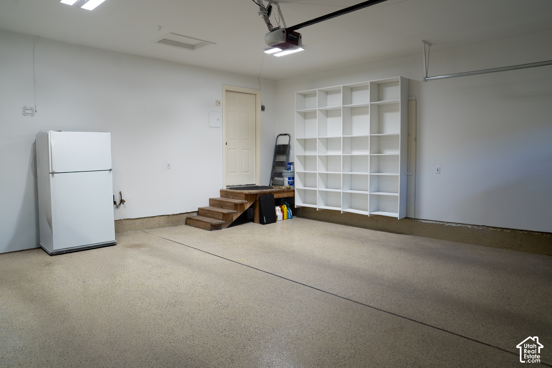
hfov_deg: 72.2
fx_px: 378
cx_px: 276
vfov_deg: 51.8
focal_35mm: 25
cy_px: 184
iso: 250
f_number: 4
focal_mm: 24
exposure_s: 1/160
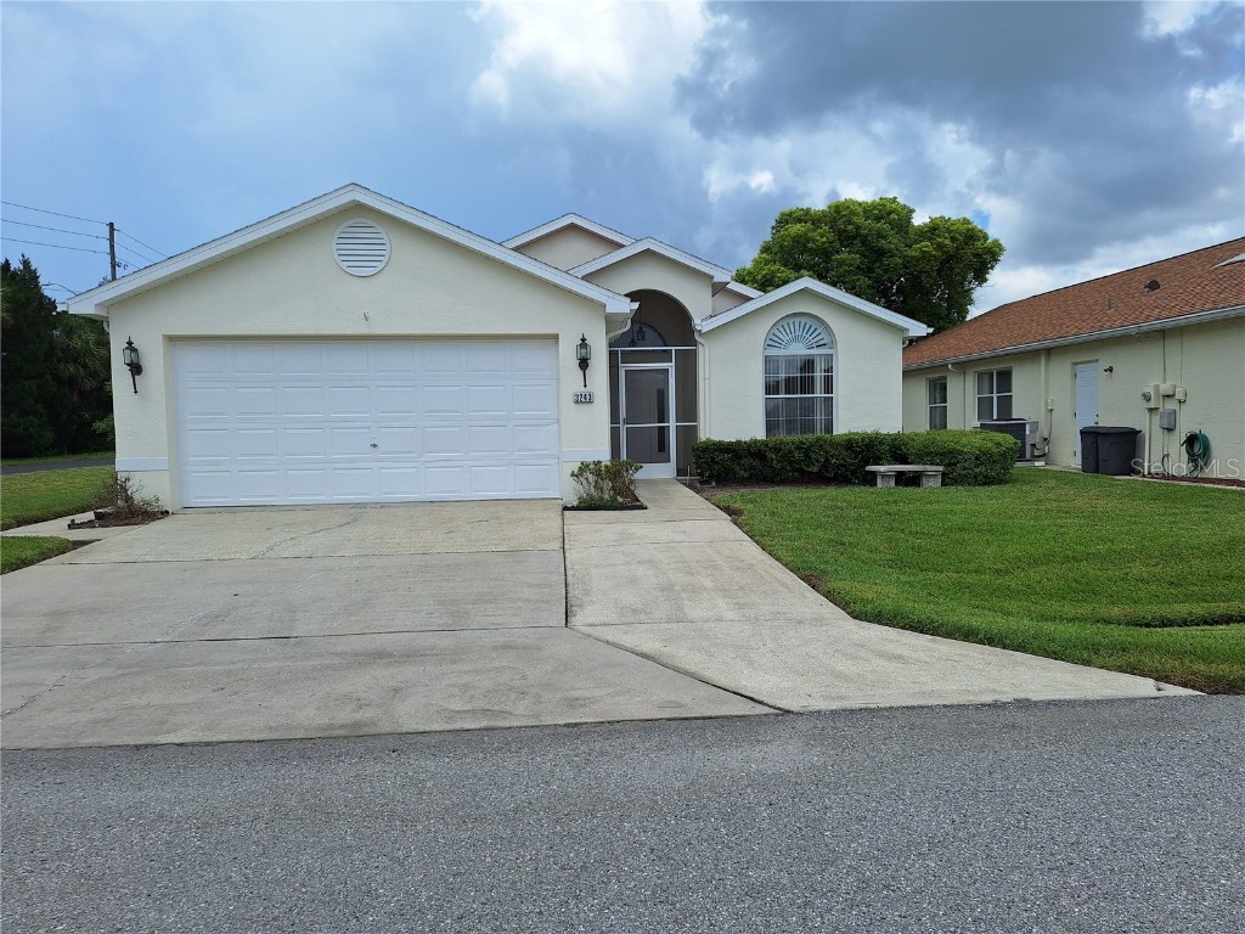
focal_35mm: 23
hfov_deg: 73.9
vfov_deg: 58.9
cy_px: 467
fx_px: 827
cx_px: 622
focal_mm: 5.54
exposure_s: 1/3367
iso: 40
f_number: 1.8
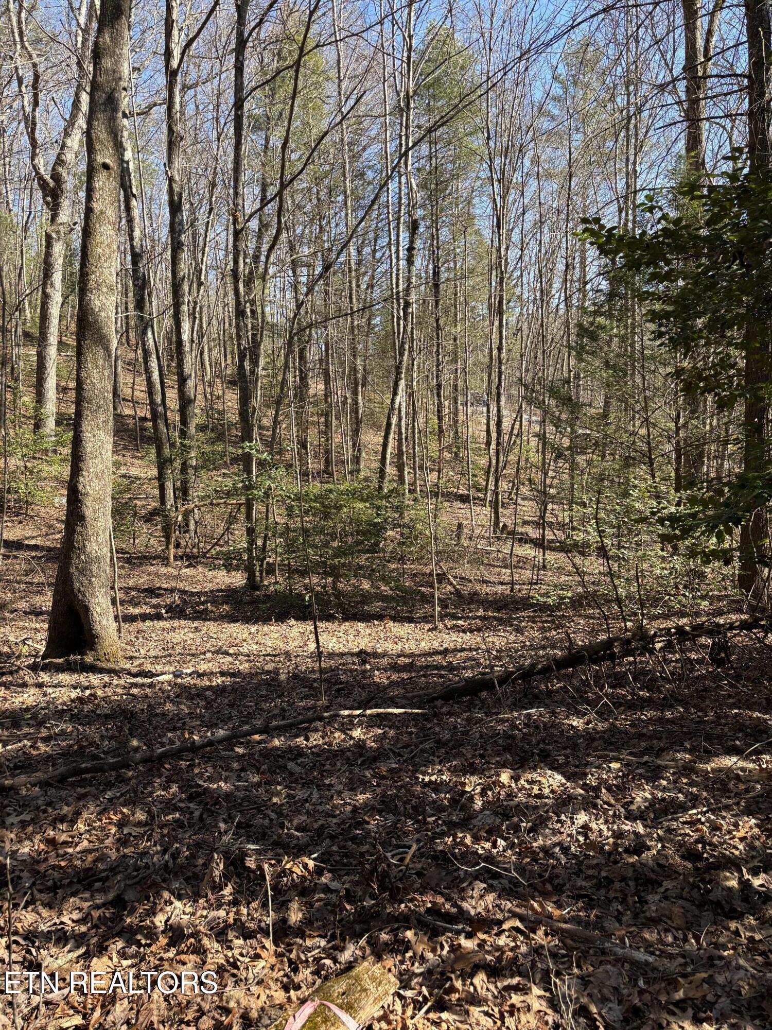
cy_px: 515
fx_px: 773
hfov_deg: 53.1
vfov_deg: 67.3
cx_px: 386
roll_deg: +4.4
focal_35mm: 26
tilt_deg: -9.8
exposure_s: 1/726
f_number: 1.6
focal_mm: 5.96
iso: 50
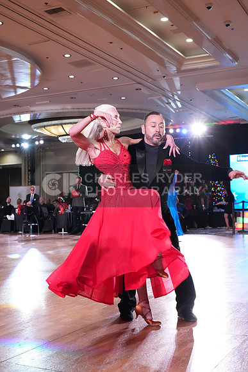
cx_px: 124
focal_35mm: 46
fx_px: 475
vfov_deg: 42.7
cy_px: 186
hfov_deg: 29.3
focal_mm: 46
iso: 5000
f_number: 5
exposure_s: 1/320
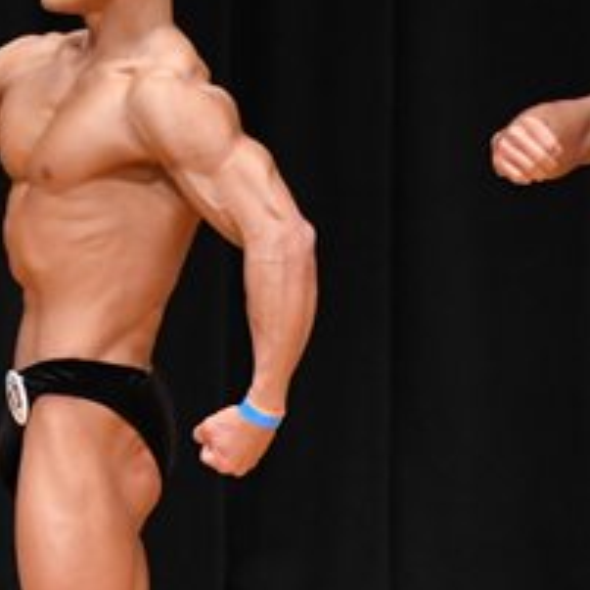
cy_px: 367
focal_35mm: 886
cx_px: -286
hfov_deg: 2.0
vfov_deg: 2.0
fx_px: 17085
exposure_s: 1/400
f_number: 5.6
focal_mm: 180
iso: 4000
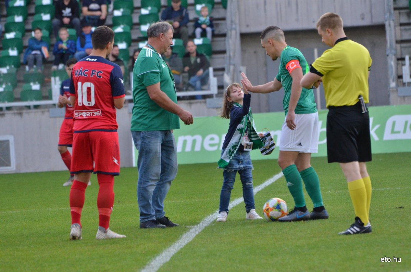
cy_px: 136
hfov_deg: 6.0
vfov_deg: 4.0
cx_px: 206
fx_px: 3931
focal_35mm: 345
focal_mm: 230
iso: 2000
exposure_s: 1/1250
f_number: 5.3
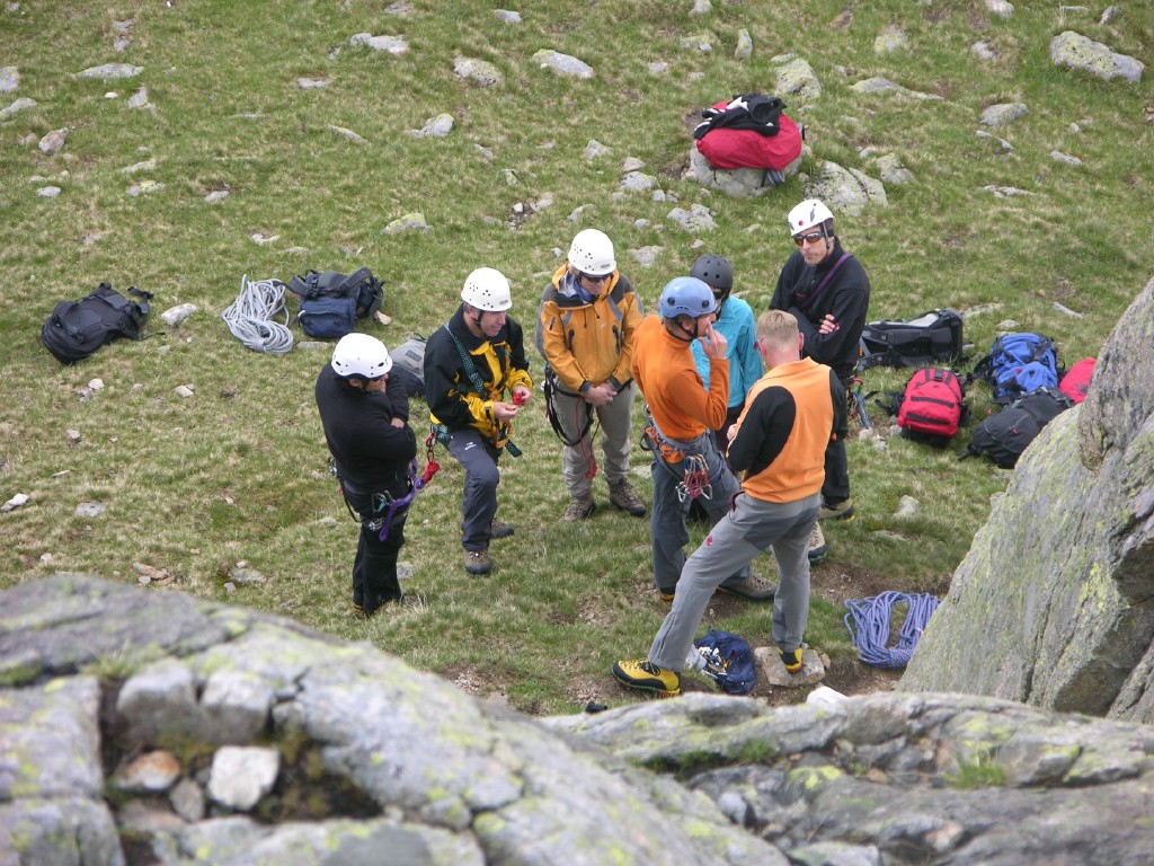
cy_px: 433
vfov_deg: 8.2
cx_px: 577
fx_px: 6001
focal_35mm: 180
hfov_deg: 11.0
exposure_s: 1/163
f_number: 4
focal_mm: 44.7
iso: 50
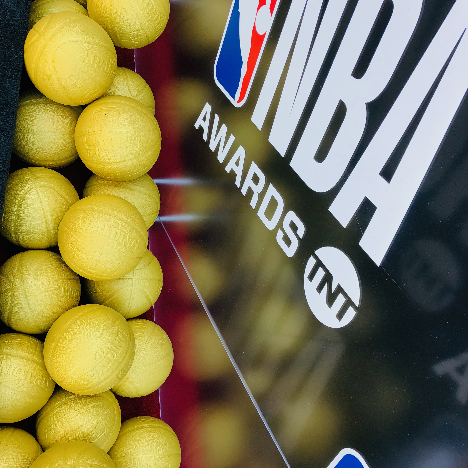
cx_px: 229
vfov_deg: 48.4
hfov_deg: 48.4
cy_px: 239
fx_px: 520
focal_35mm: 34
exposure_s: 1/120
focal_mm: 4
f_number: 1.8
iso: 25
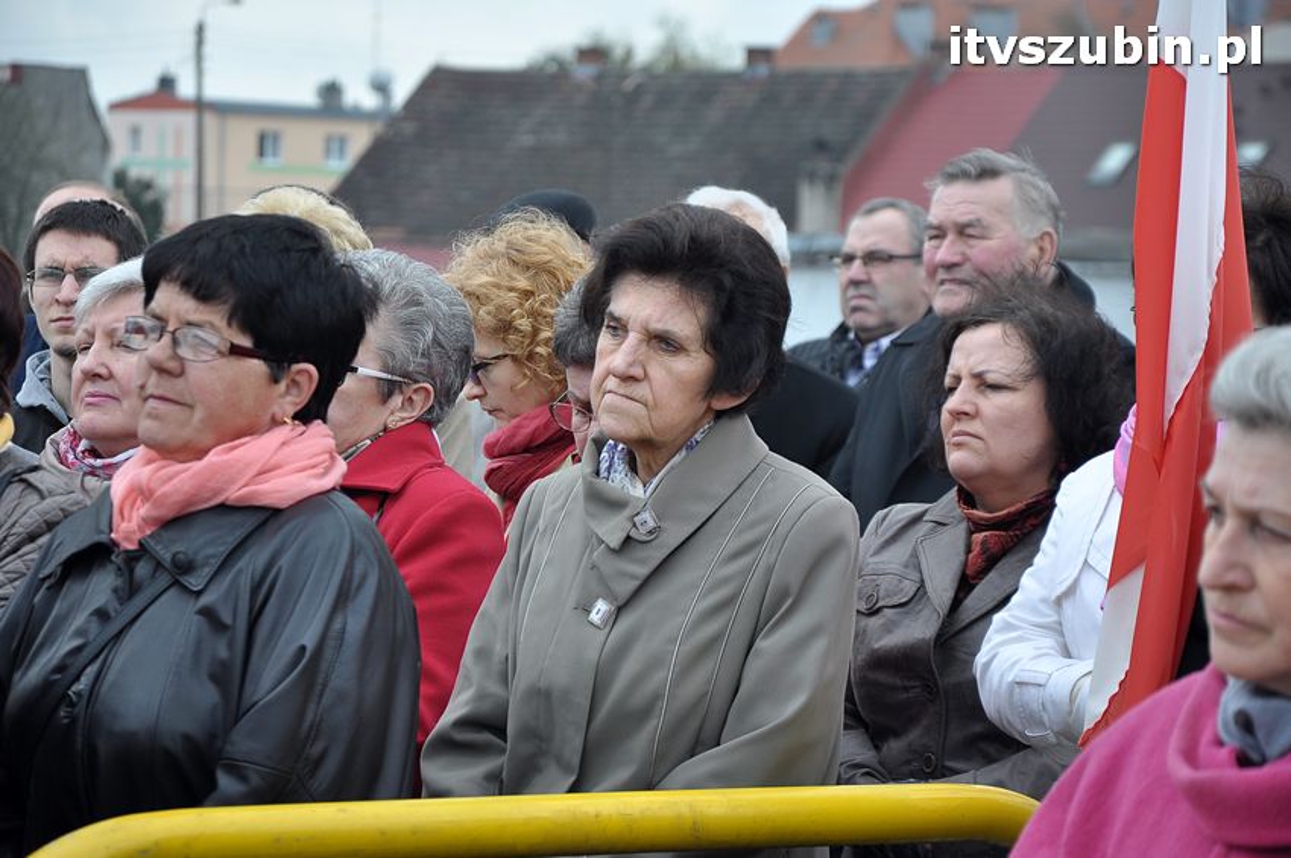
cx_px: 646
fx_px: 5643
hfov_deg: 13.1
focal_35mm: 158
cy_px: 429
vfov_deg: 8.7
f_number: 5.6
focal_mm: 105
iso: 320
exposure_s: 1/500
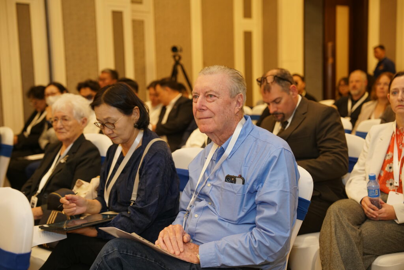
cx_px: 202
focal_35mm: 53
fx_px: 595
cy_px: 135
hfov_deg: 37.5
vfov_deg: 25.5
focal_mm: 53
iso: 1000
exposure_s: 1/250
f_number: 3.2
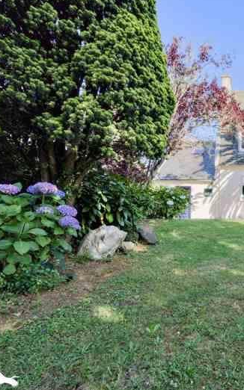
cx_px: 281
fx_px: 266
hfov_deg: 38.7
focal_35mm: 25
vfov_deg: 72.6
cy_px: 194
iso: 800
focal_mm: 16
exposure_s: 1/2500
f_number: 8
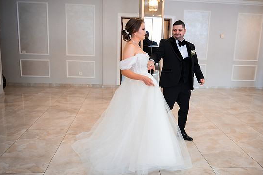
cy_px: 83
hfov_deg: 60.2
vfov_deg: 42.2
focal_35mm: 31
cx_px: 144
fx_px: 226
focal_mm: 28
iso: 2500
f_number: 2.8
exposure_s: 1/320
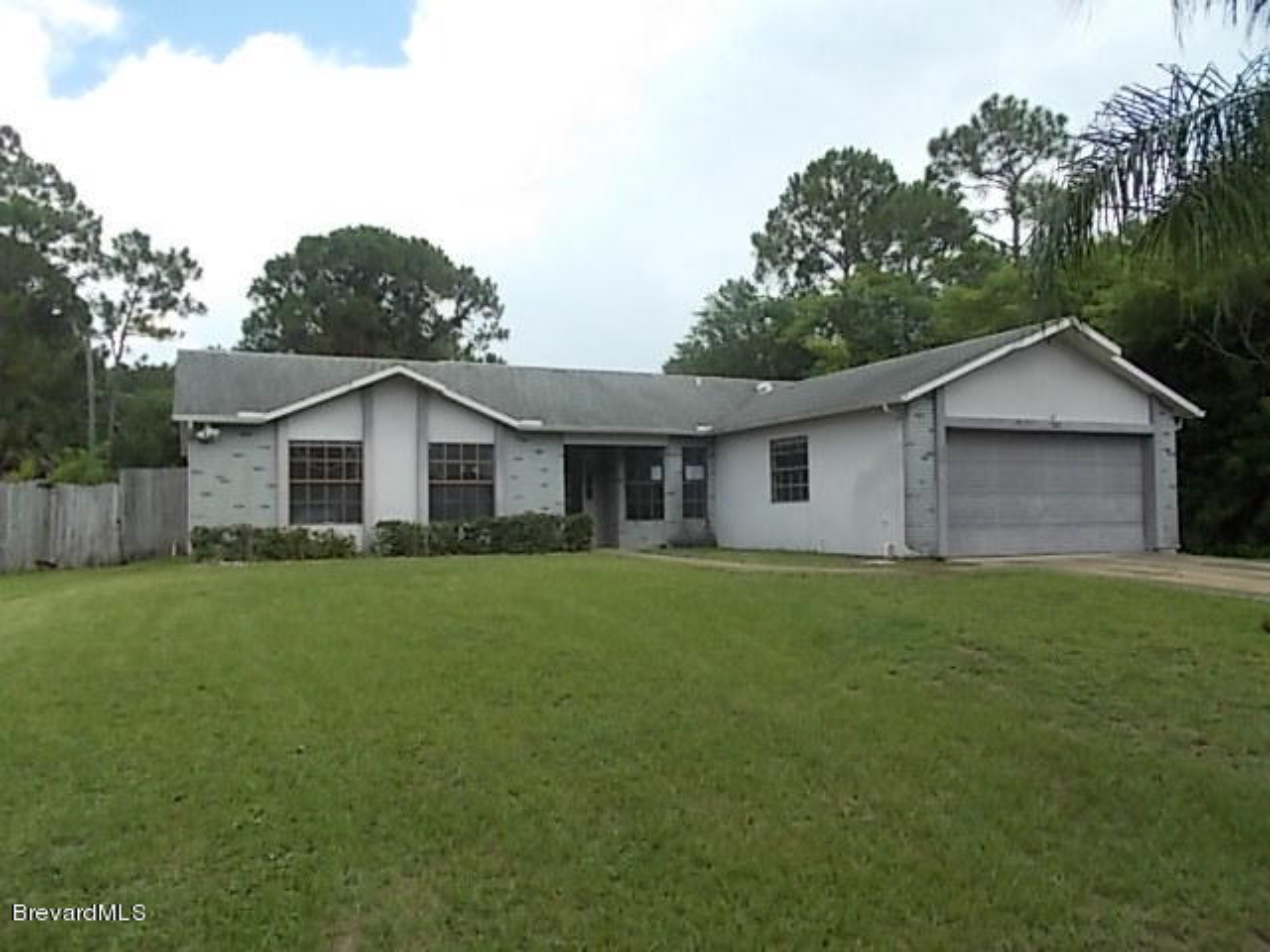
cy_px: 476
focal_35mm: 26
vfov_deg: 53.1
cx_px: 635
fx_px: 954
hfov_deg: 67.3
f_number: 3.2
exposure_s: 1/320
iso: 80
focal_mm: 4.6
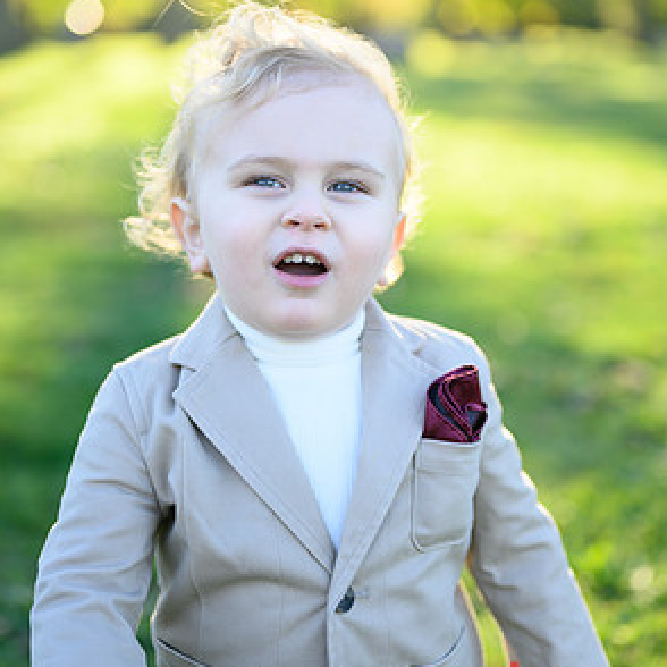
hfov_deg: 26.5
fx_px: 1417
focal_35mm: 65
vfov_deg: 26.4
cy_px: 268
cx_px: 330
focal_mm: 50
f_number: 2
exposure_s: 1/1000
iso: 320
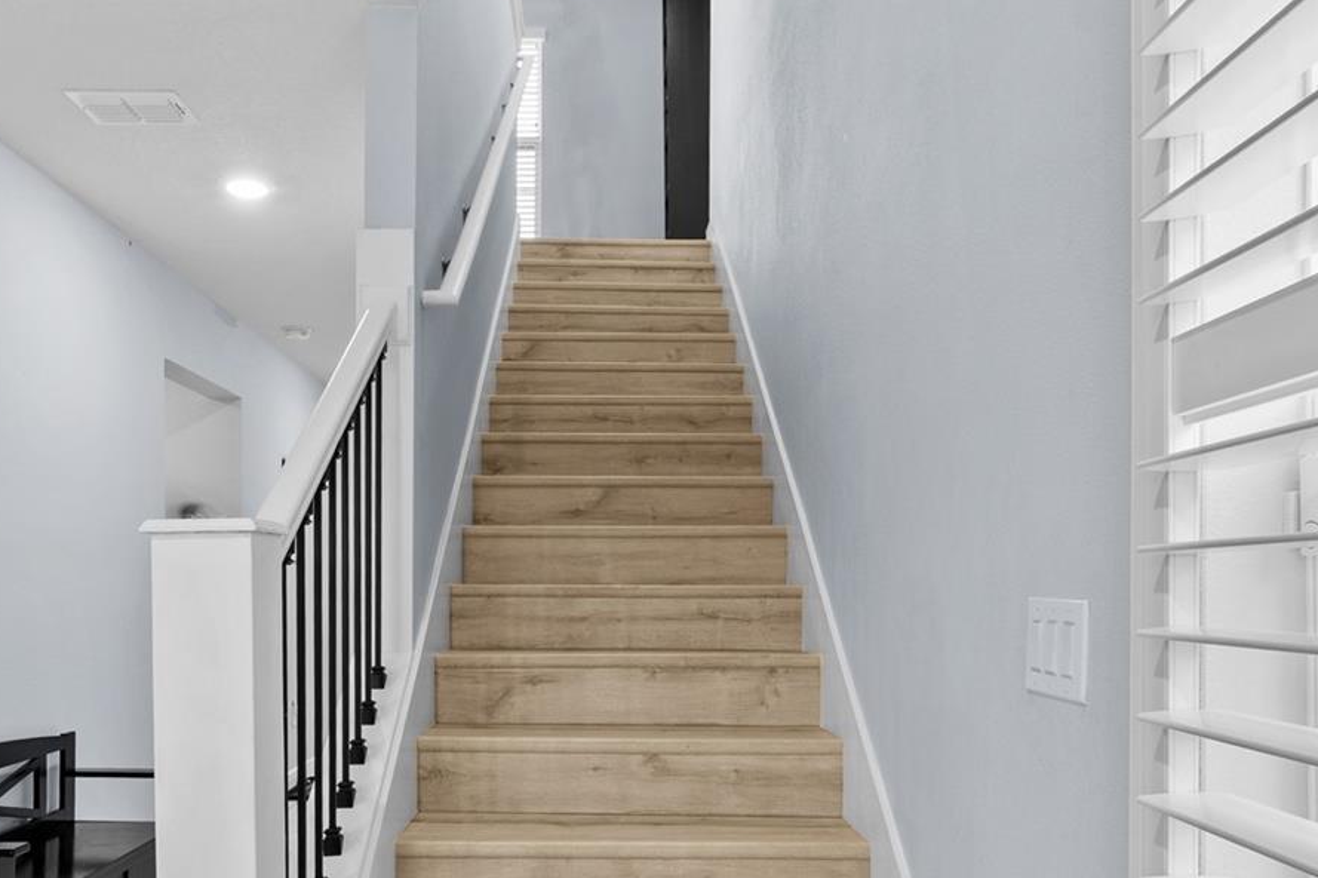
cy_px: 601
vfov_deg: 47.0
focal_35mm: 27
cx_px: 618
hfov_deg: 67.3
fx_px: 988
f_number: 7.1
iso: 100
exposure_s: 3
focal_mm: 10
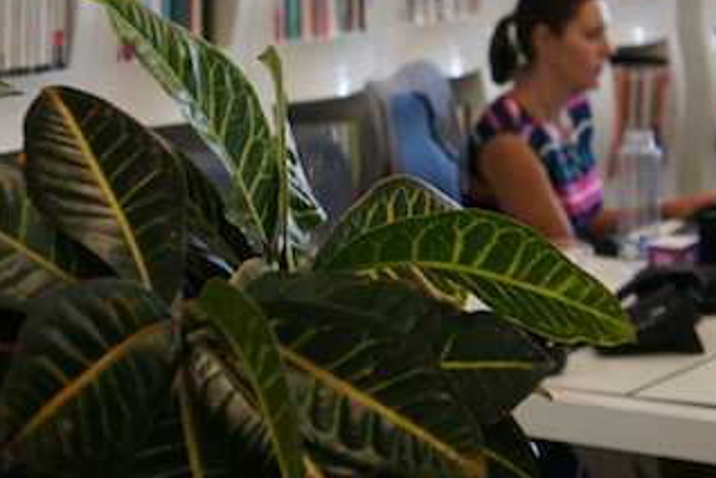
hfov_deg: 17.6
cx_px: 342
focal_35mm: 116
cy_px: 62
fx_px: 2306
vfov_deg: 11.8
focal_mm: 41
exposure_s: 1/160
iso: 1600
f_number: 4.5
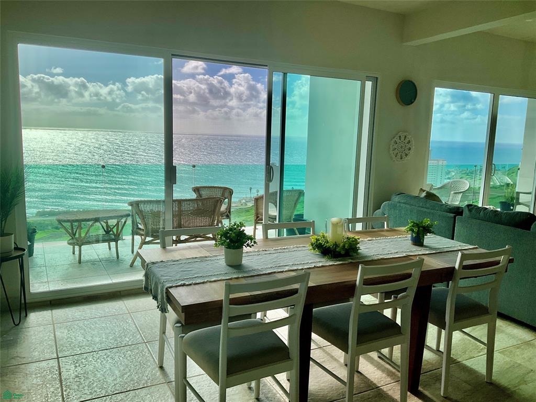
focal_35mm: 29
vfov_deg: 48.2
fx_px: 449
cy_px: 201
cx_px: 268
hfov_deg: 61.7
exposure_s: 1/2058
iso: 25
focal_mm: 3
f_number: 1.8
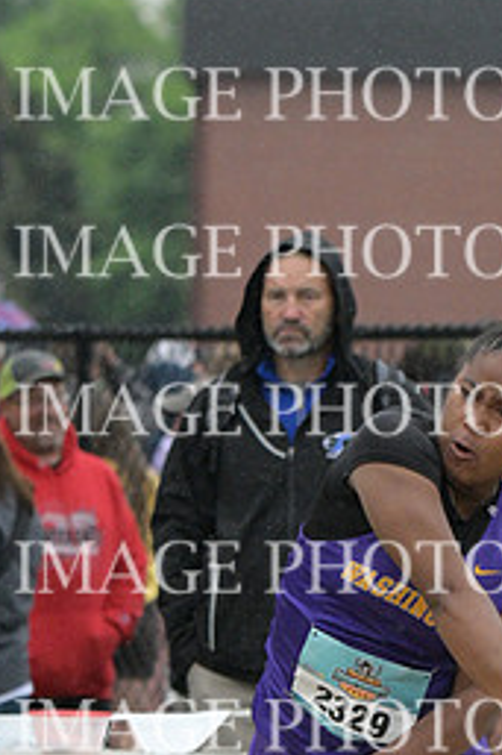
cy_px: 646
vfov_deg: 2.9
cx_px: 245
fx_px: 14891
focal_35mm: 711
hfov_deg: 1.9
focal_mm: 210
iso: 3200
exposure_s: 1/2000
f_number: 6.3
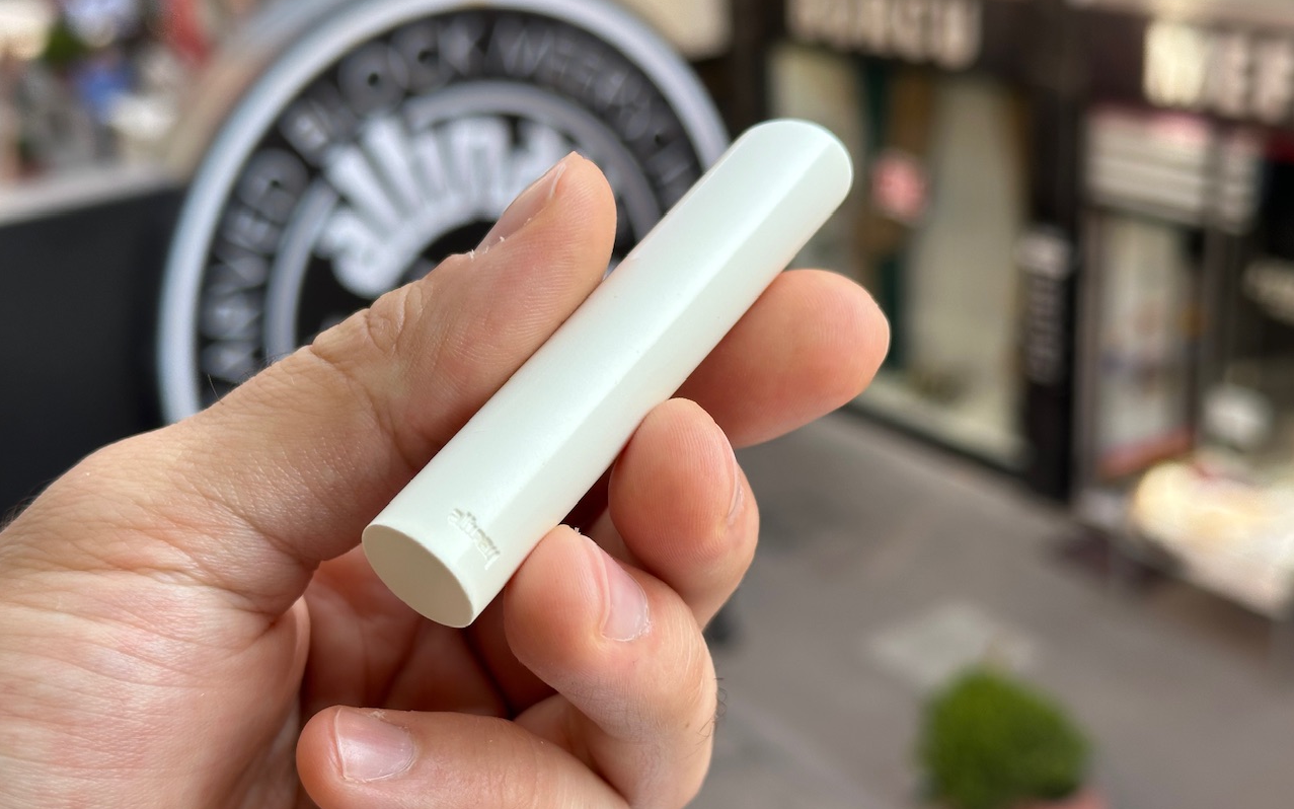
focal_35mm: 51
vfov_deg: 25.3
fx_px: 1798
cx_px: 646
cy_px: 417
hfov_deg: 39.6
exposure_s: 1/549
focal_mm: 6.86
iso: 64
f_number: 1.78
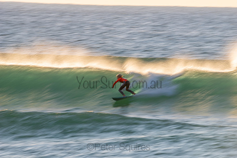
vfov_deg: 2.8
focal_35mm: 500
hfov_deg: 4.1
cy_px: 79
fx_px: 3292
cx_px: 118
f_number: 32
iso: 64
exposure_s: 1/15
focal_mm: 500
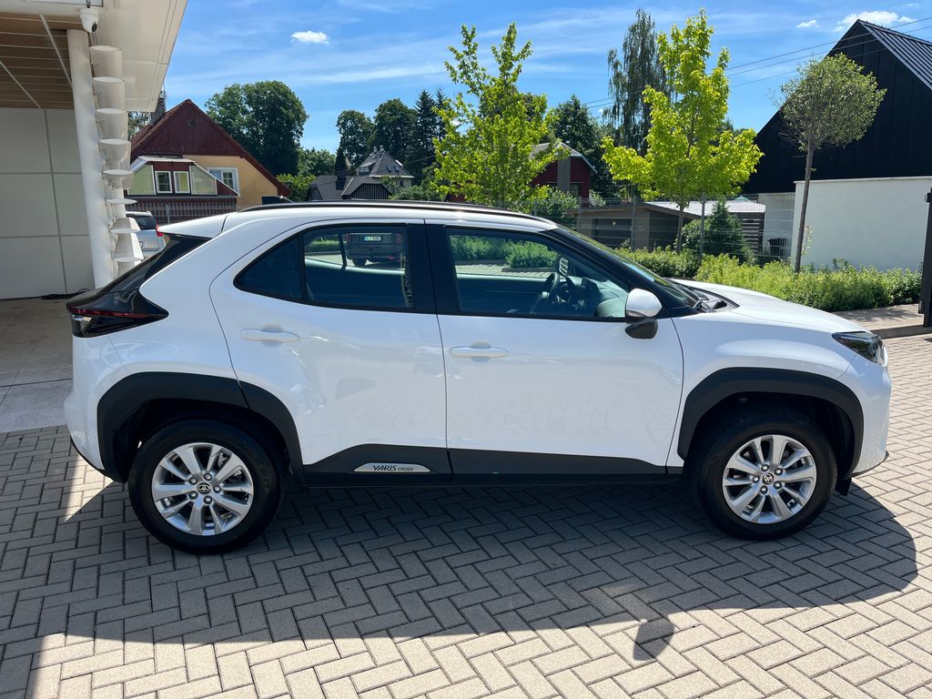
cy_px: 350
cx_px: 466
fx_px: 700
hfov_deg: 67.3
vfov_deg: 53.1
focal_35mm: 26
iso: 50
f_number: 1.6
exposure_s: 1/2358
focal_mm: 5.1
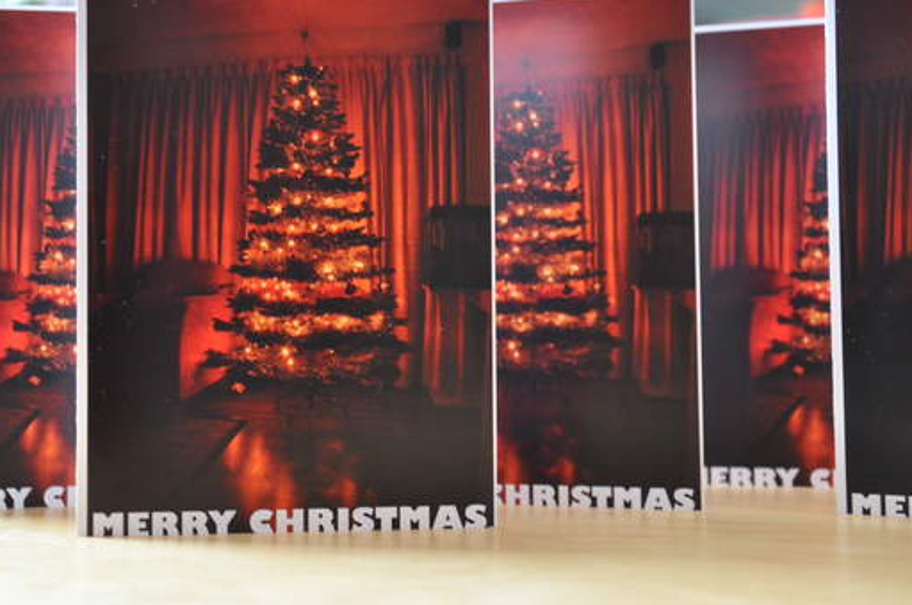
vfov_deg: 20.6
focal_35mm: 66
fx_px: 1660
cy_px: 230
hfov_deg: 30.7
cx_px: 408
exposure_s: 1/25
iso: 640
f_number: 4.5
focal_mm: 35
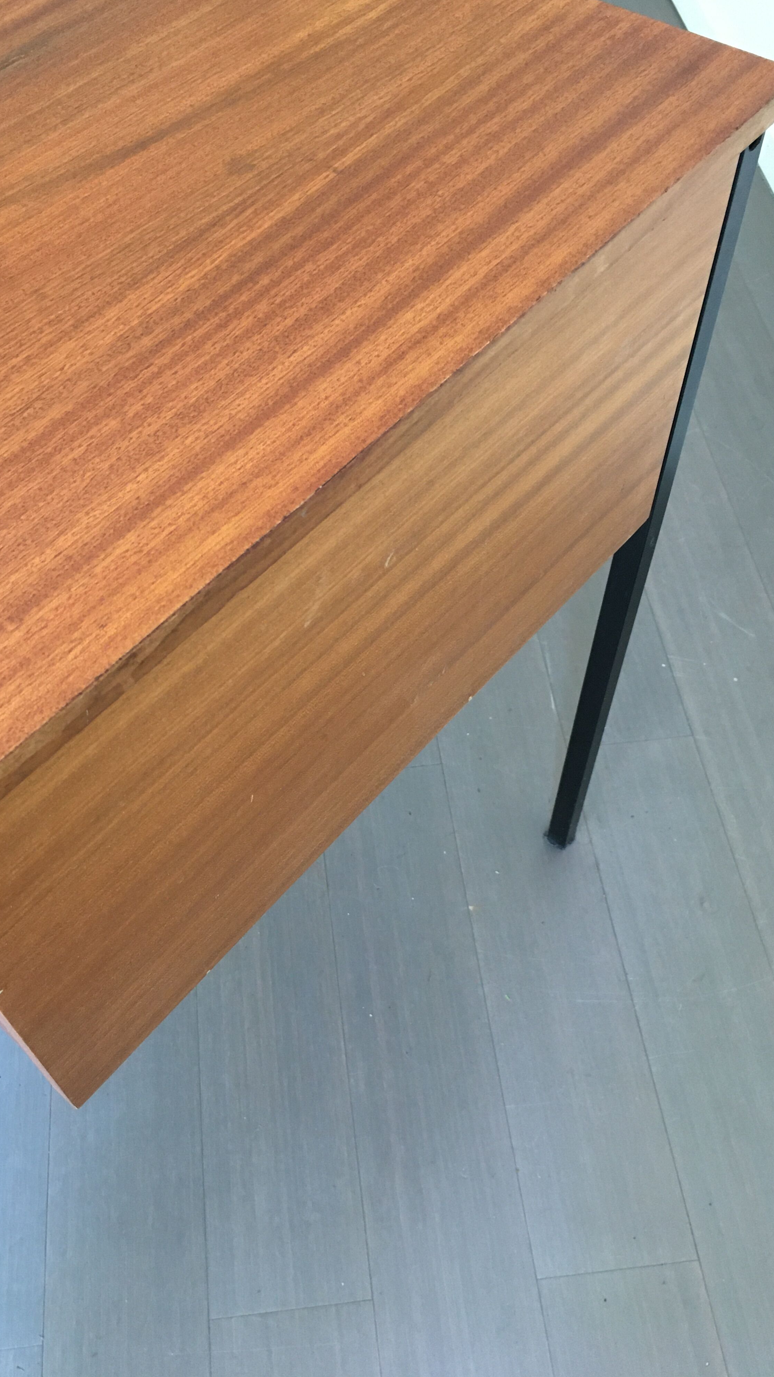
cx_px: 326
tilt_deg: -56.8
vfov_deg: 61.0
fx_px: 1168
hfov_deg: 36.6
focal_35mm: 32
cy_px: 691
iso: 160
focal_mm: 4.15
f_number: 2.2
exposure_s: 1/33
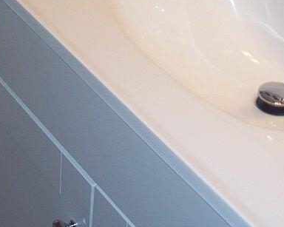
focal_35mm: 113
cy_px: -55
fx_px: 950
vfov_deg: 13.2
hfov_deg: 16.9
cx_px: 70
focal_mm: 7.8
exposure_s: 1/60
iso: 80
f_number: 2.8
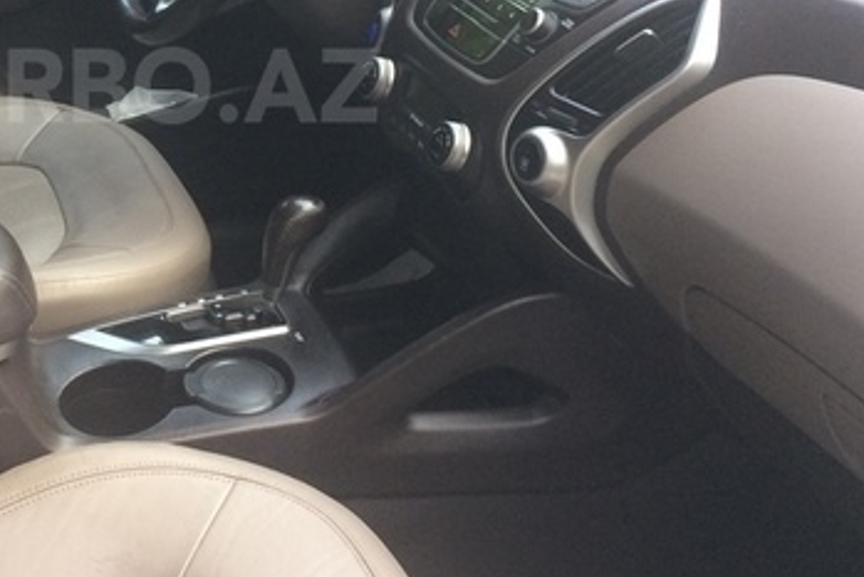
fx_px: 1368
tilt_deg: -22.9
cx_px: 124
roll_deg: -0.4
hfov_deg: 33.6
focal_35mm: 57
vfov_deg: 23.3
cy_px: 85
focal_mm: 4.15
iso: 50
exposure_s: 1/33
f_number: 2.2
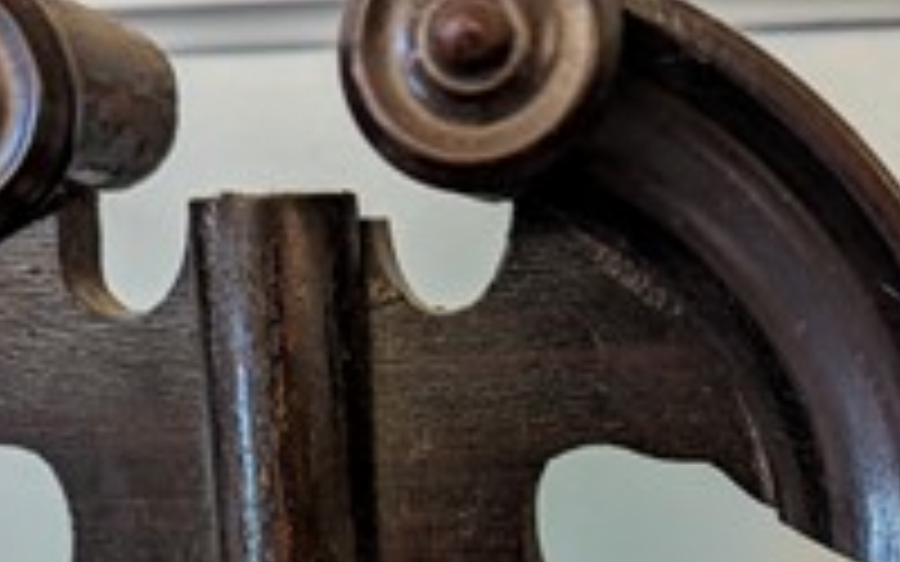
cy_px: 566
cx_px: 403
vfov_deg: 24.2
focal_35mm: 51
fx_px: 1251
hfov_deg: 39.5
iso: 843
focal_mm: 6.81
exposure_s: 1/50
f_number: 1.85
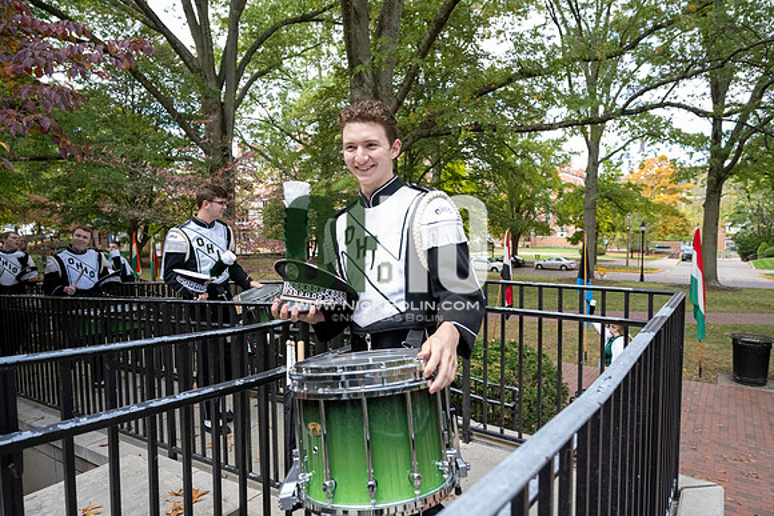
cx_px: 387
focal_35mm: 22
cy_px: 258
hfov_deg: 79.9
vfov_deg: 58.4
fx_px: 462
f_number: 4
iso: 1600
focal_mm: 21.5
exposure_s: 1/1000
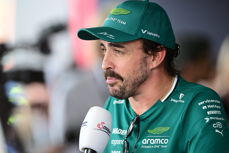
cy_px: 76
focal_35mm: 400
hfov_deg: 5.2
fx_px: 2545
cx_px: 114
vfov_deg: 3.4
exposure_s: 1/320
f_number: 2.8
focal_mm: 400
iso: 640
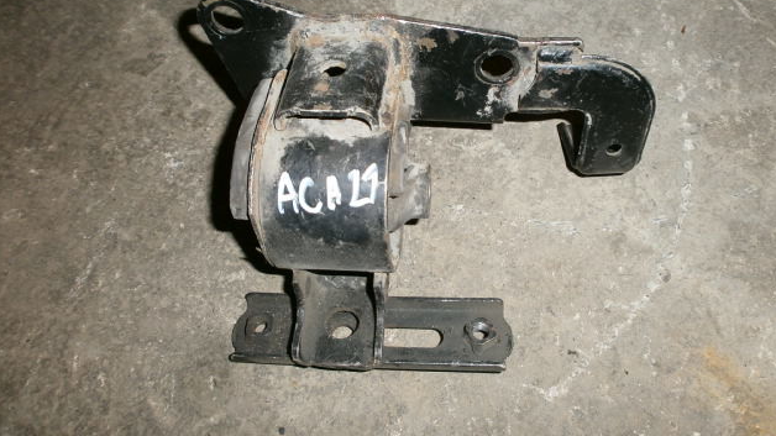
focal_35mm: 30
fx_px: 617
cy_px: 179
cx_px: 384
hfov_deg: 64.3
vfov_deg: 38.8
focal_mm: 4.8
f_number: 2.9
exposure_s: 1/30
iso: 125
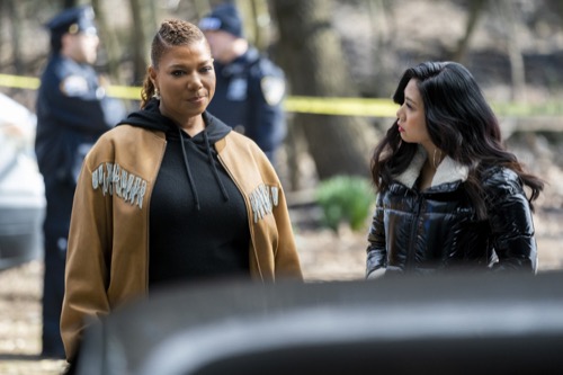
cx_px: 282
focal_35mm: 200
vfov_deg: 6.9
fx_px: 3127
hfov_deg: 10.3
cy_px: 188
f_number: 3.2
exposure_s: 1/5000
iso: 3200
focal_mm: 200
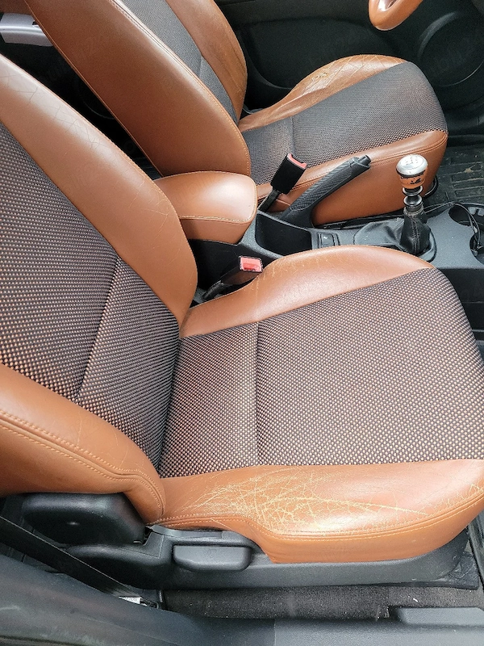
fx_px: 485
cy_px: 323
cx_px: 242
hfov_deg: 53.1
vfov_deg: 67.3
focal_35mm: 26
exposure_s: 1/120
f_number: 1.8
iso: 320
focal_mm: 5.4
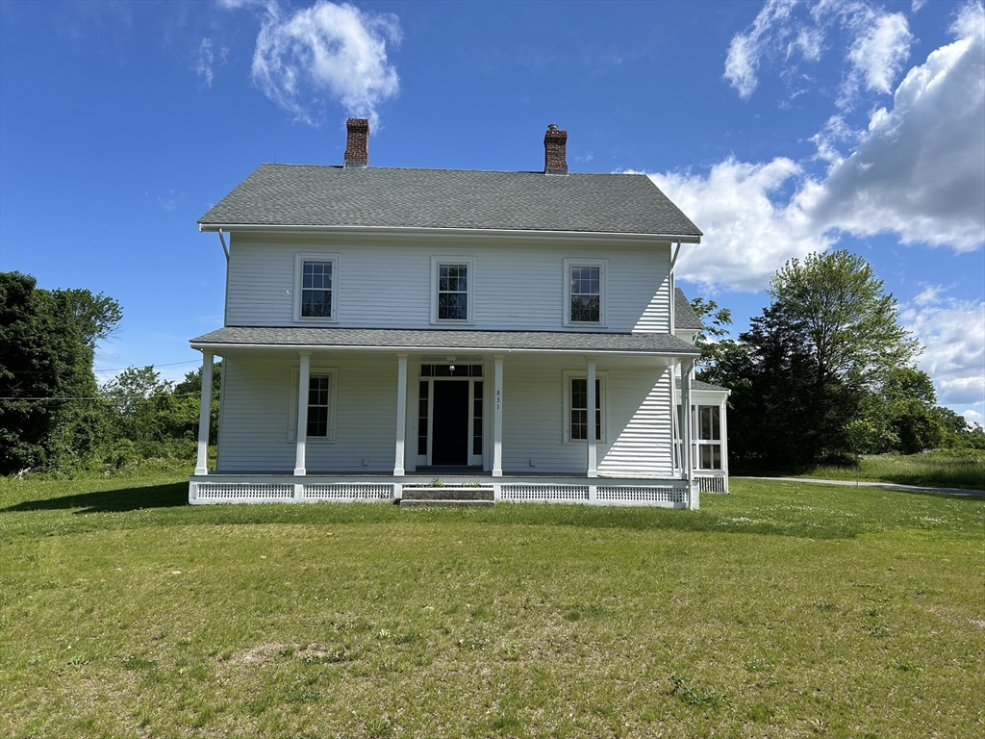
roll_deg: -1.0
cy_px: 370
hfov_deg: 67.3
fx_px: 740
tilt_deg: +5.9
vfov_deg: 53.1
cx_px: 492
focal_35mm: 26
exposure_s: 1/4115
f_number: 1.5
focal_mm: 5.7
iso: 50
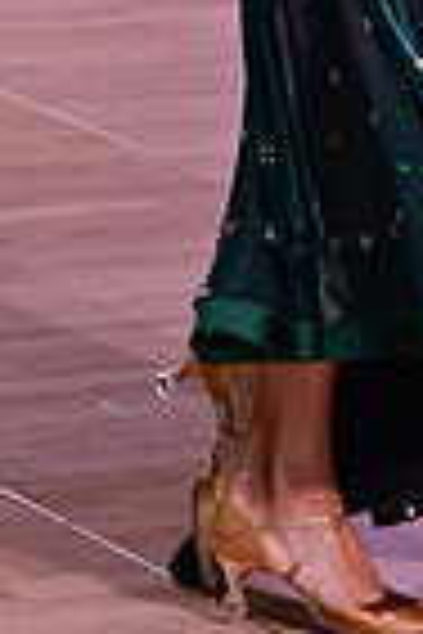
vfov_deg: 5.1
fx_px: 7085
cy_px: -400
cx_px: 398
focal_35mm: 402
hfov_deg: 3.4
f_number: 5
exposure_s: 1/250
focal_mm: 98
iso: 2000
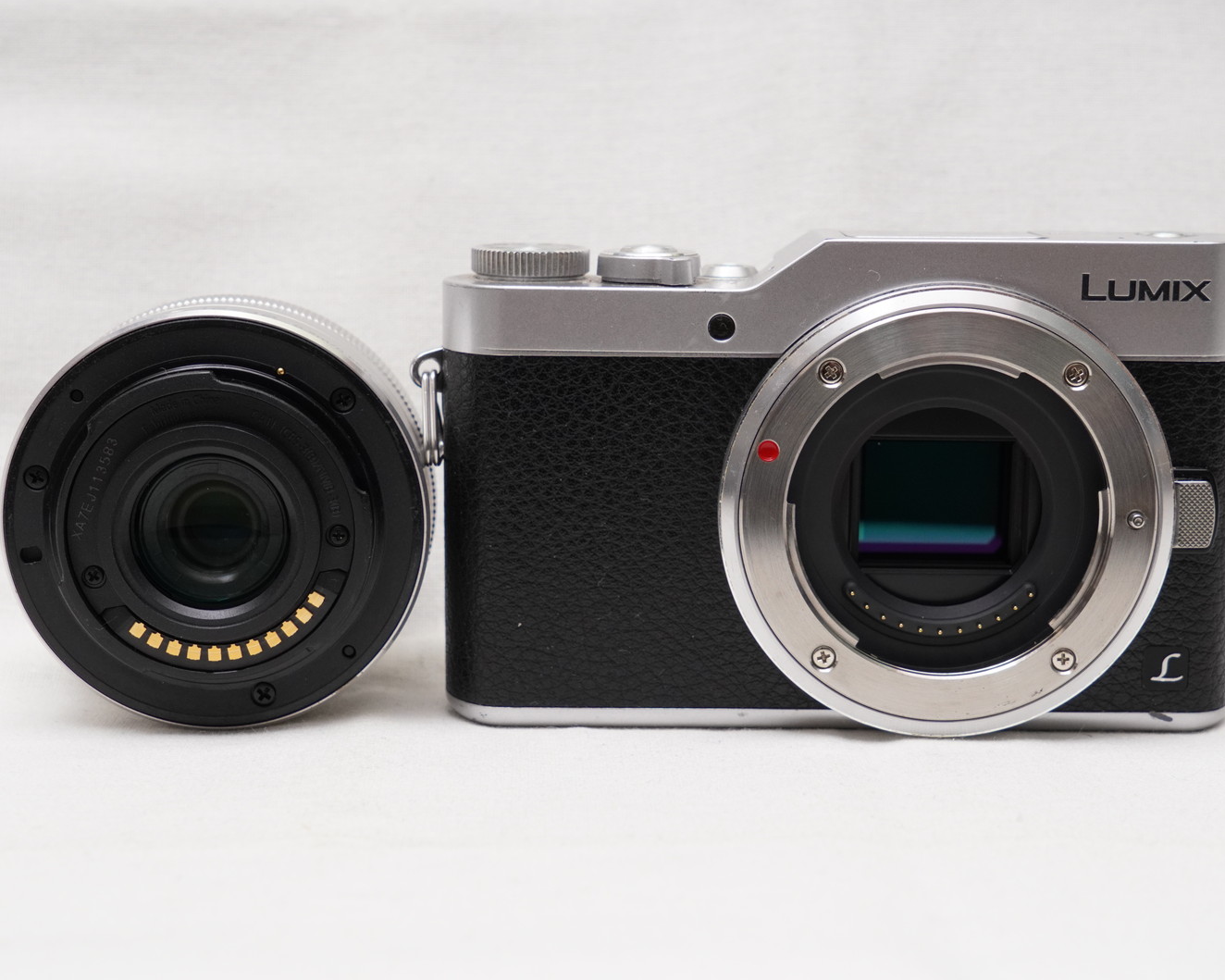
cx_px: 637
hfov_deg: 31.7
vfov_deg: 25.6
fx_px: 2159
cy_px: 489
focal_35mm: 60
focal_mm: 35
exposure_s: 1/60
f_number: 8
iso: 800
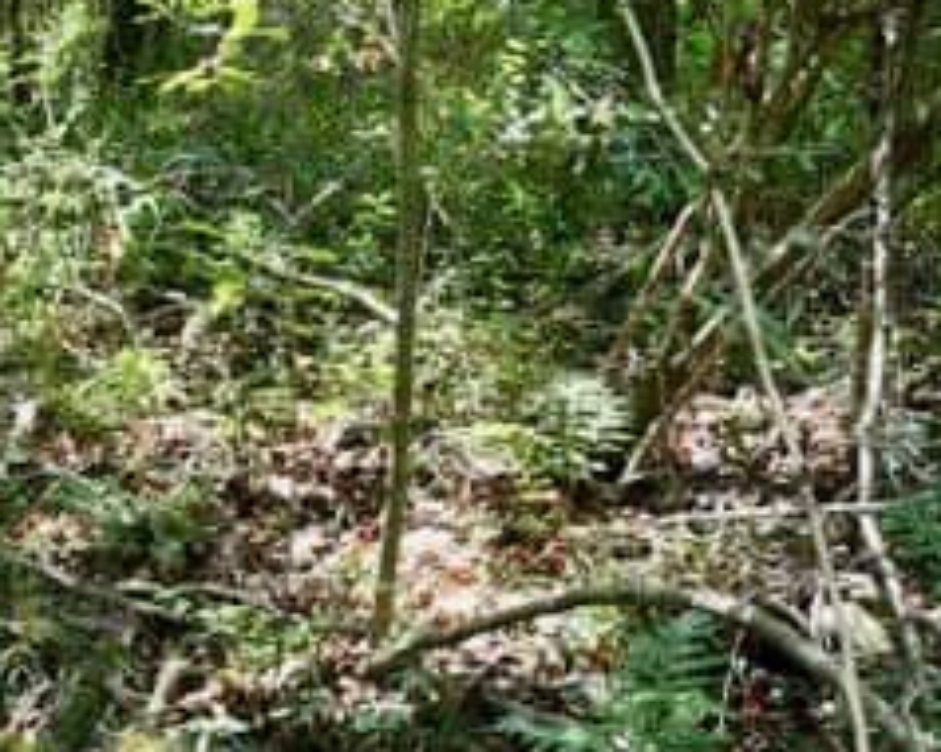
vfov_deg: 17.1
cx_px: -36
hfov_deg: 20.9
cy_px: 732
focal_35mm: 88
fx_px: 2449
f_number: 5.6
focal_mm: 31
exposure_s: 1/25
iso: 250
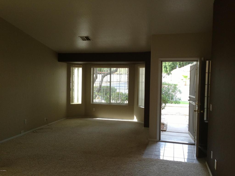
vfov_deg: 42.9
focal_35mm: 33
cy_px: 88
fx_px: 224
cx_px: 118
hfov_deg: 55.4
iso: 100
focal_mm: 4.13
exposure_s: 1/120
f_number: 2.4
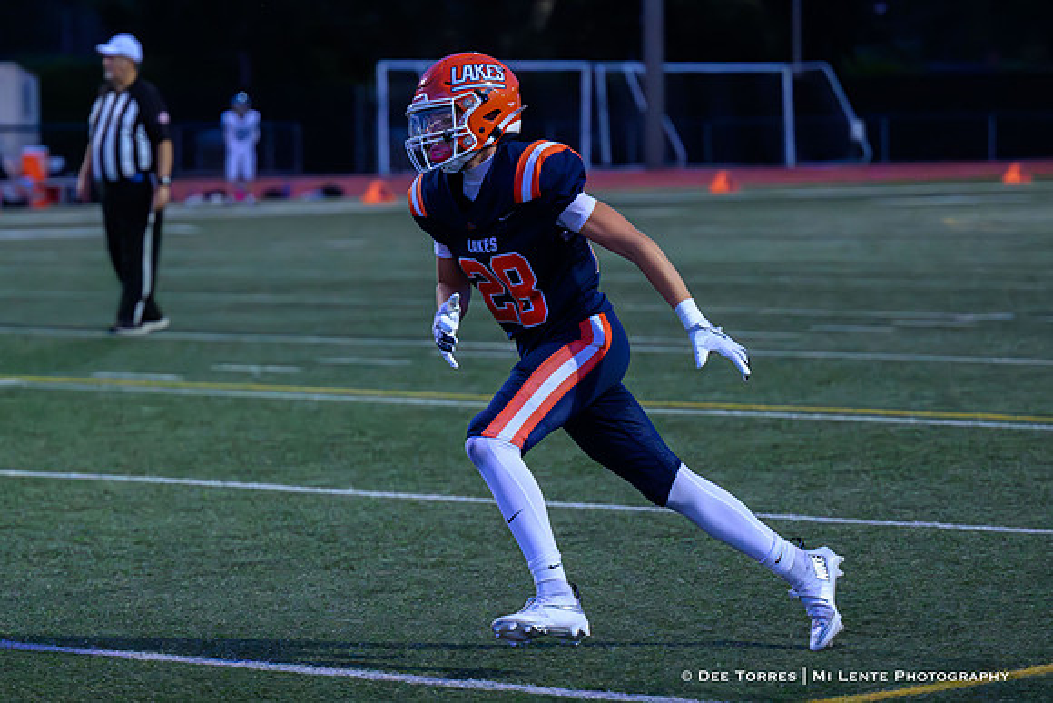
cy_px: 447
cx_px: 380
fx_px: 5349
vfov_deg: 7.5
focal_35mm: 183
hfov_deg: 11.2
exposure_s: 1/1000
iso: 16000
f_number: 4
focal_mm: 140
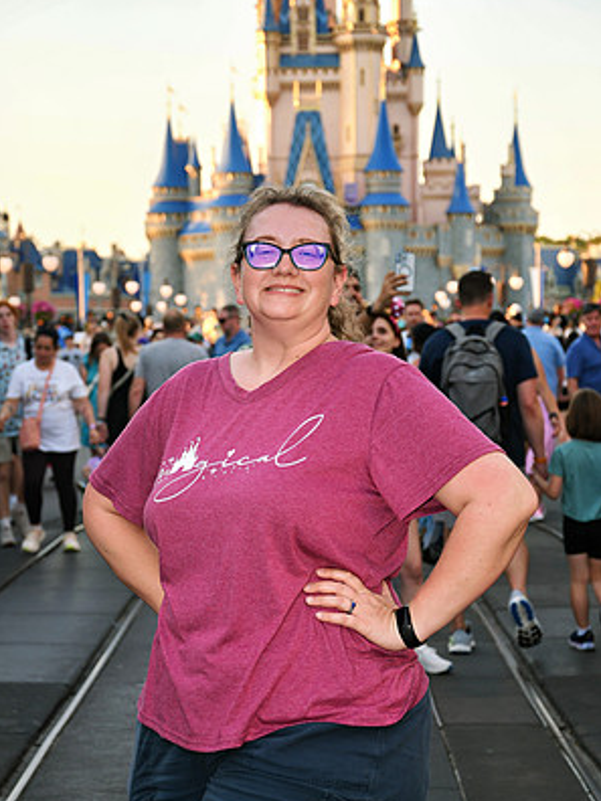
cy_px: 441
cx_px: 299
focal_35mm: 95
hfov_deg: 15.6
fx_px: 2199
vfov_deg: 20.6
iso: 250
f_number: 5
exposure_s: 1/100
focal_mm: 58
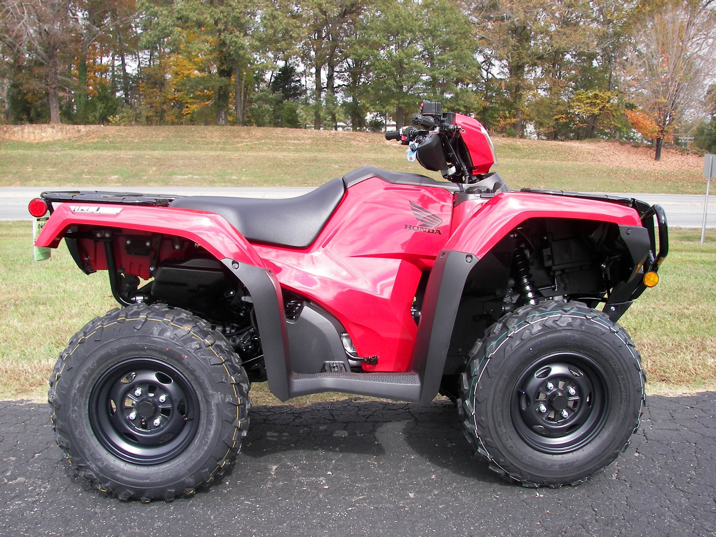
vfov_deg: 39.7
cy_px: 268
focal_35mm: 36
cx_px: 358
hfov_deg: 51.4
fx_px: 745
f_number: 2.8
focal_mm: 6
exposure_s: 1/250
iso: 50
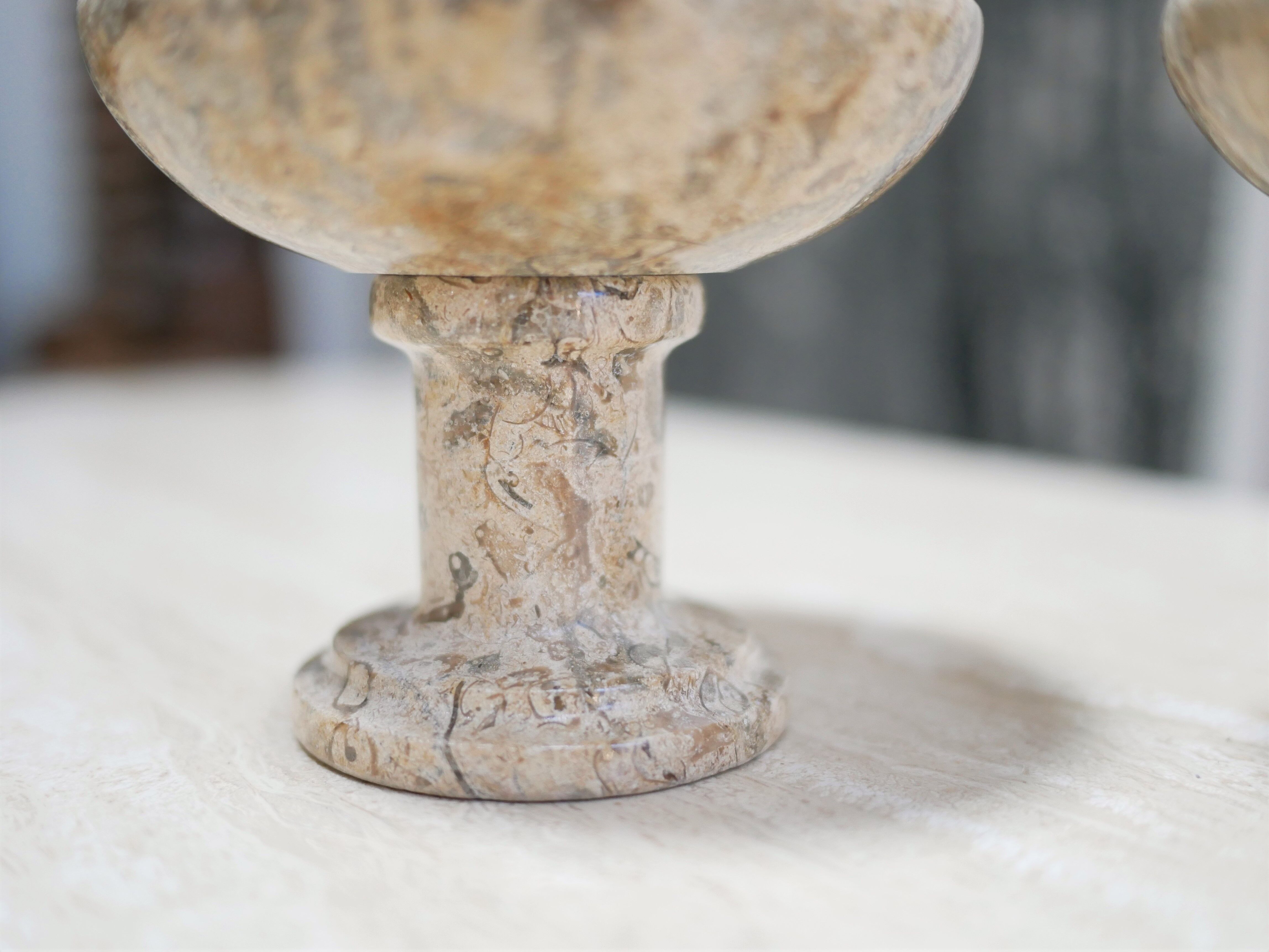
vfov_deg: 36.0
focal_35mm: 40
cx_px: 634
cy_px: 476
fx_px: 1467
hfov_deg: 46.8
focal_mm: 20
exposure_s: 1/60
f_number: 1.7
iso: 800
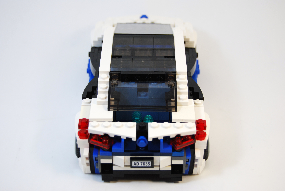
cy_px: 96
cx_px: 142
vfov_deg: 19.8
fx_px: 547
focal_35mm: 69
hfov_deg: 29.2
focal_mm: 46
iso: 200
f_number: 5.3
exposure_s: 1/100
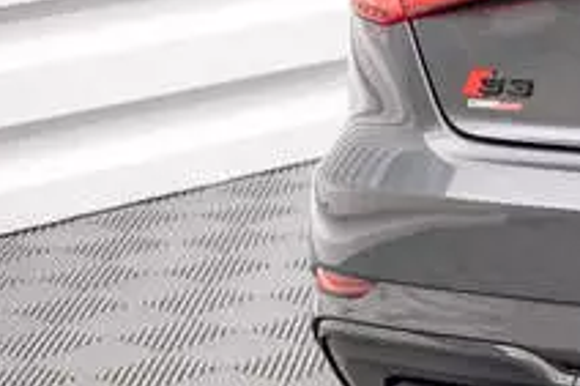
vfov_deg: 8.3
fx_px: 2672
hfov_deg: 11.3
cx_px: 1113
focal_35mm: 166
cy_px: 119
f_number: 2.2
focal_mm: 35
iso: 1000
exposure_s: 1/80
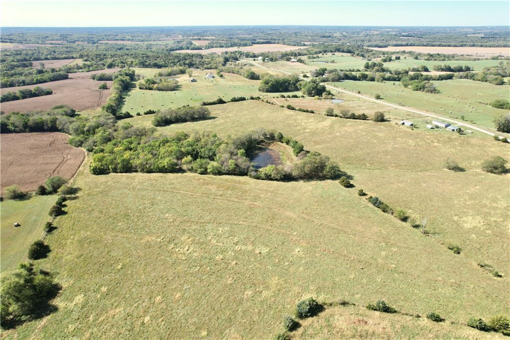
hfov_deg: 78.6
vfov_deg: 57.2
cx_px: 255
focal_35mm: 22
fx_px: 312
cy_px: 170
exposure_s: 1/1000
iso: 100
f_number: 2.8
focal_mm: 8.38
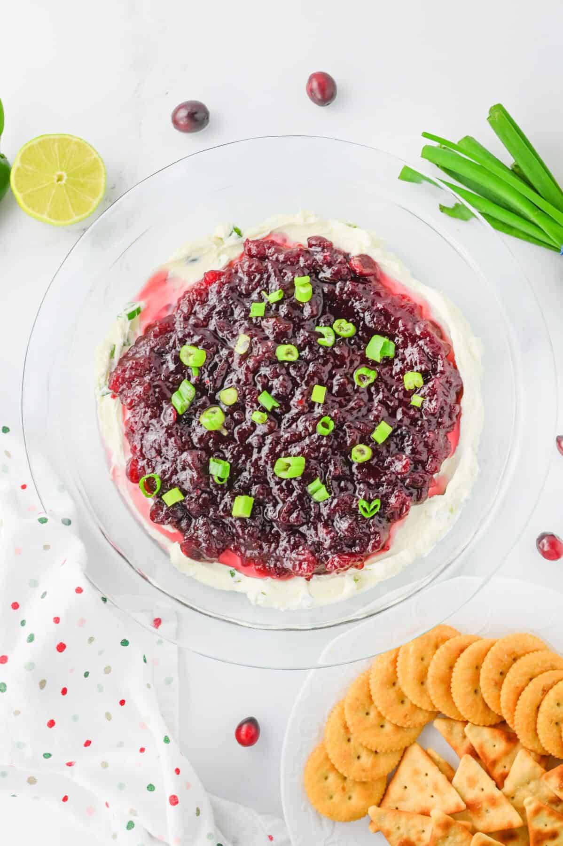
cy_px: 423
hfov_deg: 27.0
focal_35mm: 50
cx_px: 282
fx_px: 1174
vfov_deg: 39.6
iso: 450
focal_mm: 50
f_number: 7.1
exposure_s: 1/100
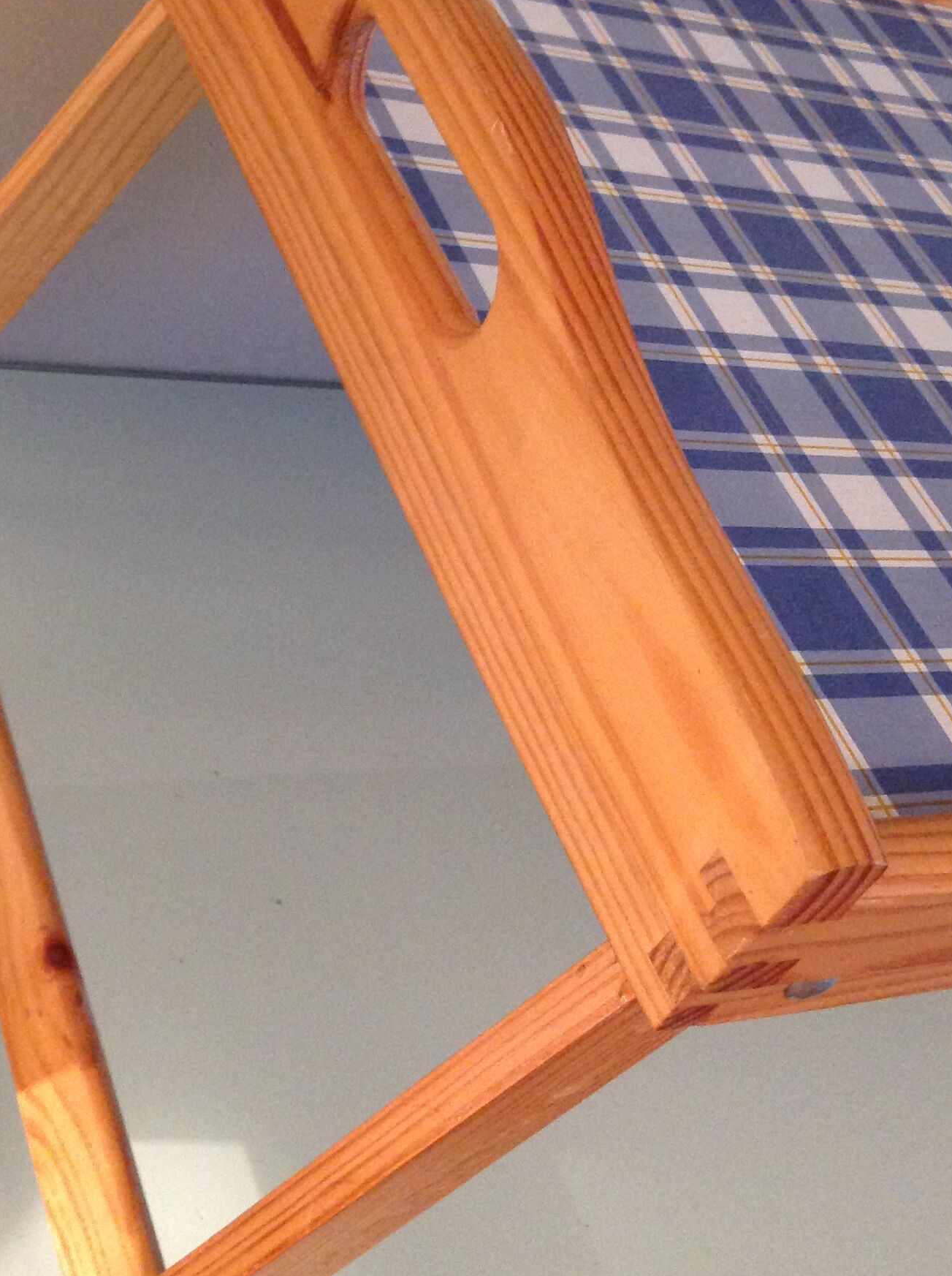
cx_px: 332
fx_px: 1912
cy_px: 534
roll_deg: -26.5
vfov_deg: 36.8
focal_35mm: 52
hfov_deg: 27.8
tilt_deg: -39.0
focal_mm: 4.28
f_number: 2.4
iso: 400
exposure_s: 1/17
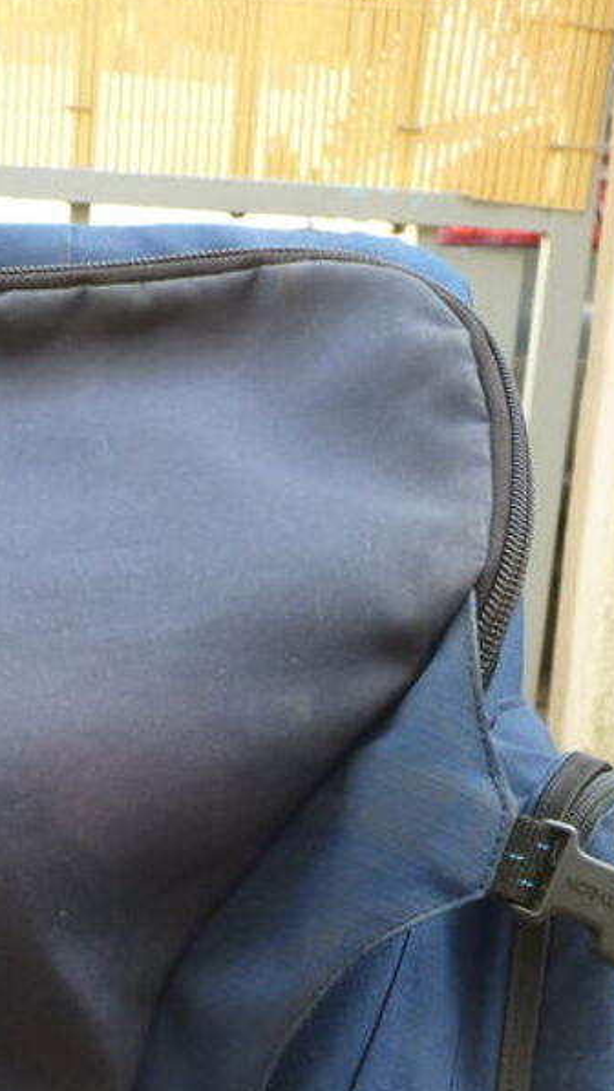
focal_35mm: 90
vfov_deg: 22.6
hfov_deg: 13.3
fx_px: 2604
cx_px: 29
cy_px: 1132
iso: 125
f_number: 3
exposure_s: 1/30
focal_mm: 6.6
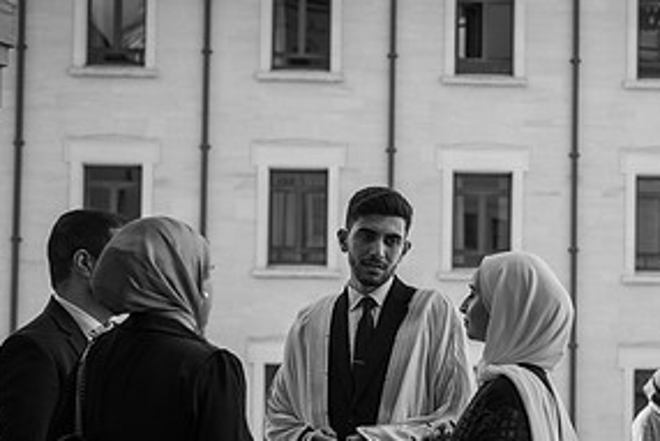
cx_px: 478
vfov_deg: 16.7
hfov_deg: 24.8
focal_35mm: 81
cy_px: 387
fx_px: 1486
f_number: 2.8
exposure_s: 1/1250
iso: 100
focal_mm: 40
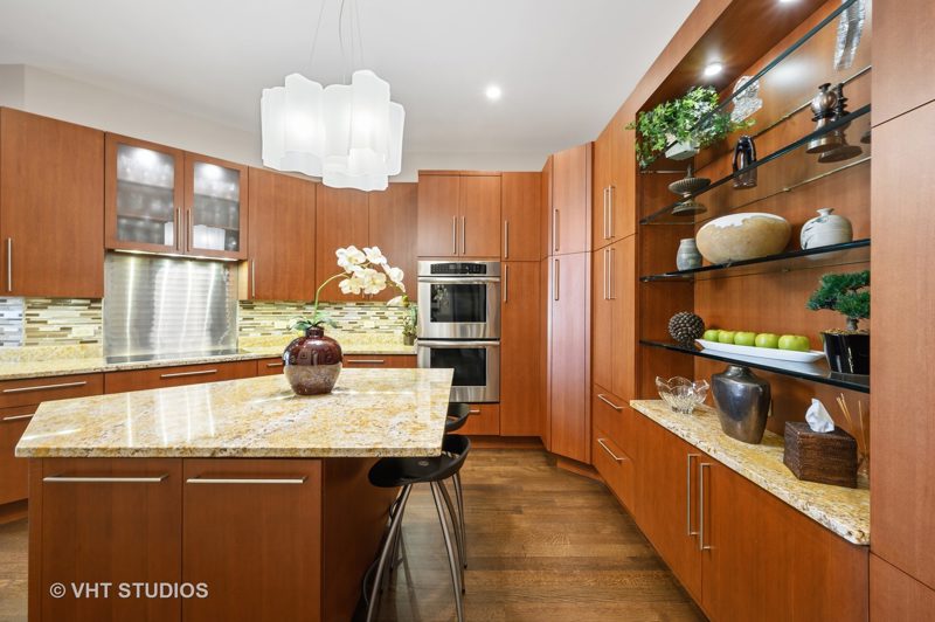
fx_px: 363
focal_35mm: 14
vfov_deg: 81.1
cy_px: 311
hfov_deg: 104.3
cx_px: 468
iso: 100
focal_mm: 14
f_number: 10
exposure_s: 1.6
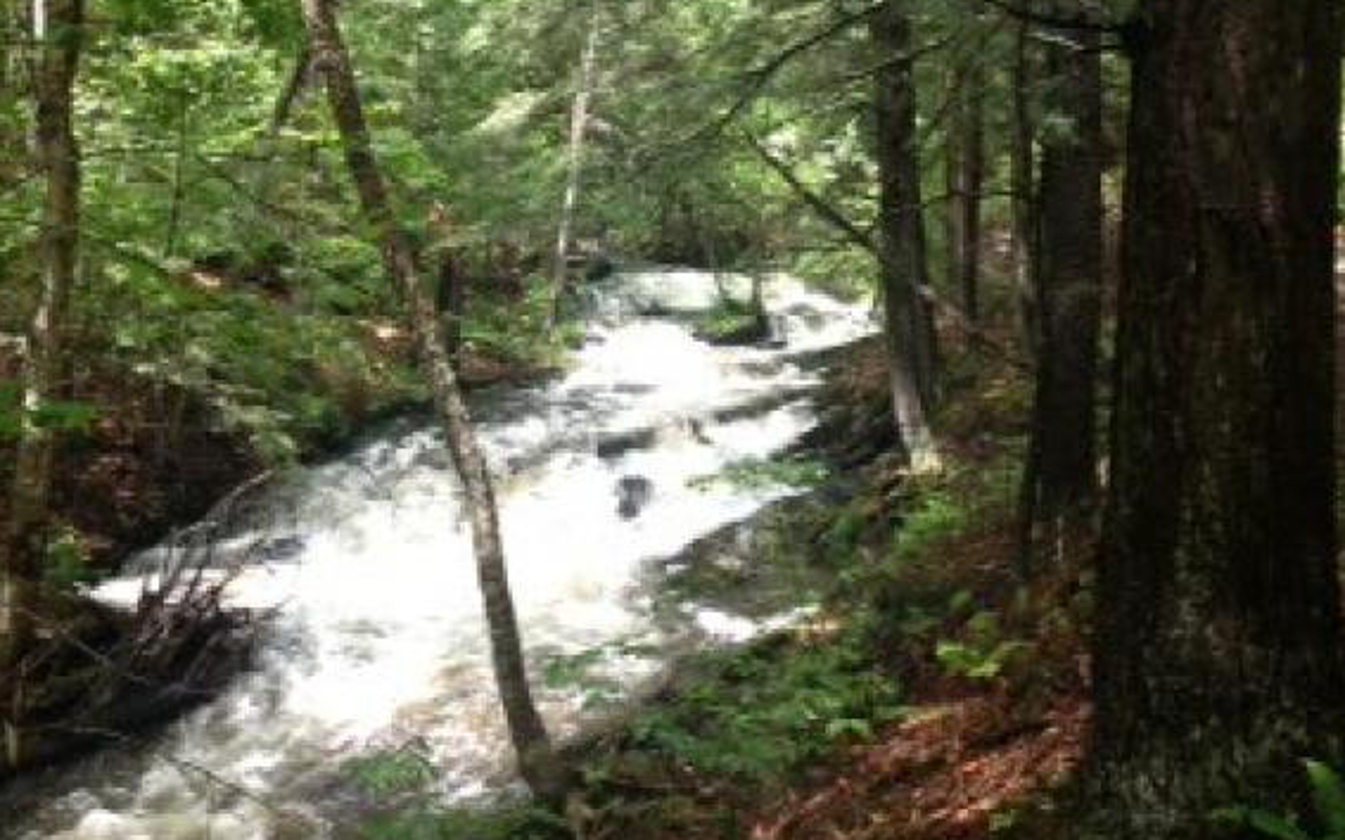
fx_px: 1392
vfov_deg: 33.5
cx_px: 667
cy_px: 339
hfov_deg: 51.6
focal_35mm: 38
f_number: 2.4
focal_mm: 4.28
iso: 80
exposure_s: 1/134
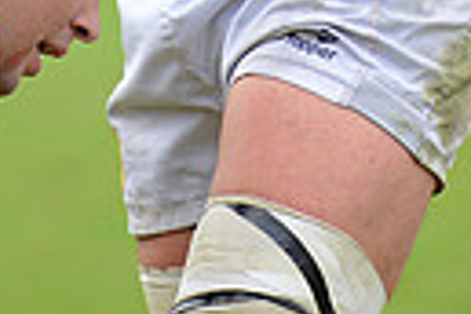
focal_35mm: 879
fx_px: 11499
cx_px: -11
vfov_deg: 1.6
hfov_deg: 2.3
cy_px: -385
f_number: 2.8
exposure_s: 1/500
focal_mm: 195
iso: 500
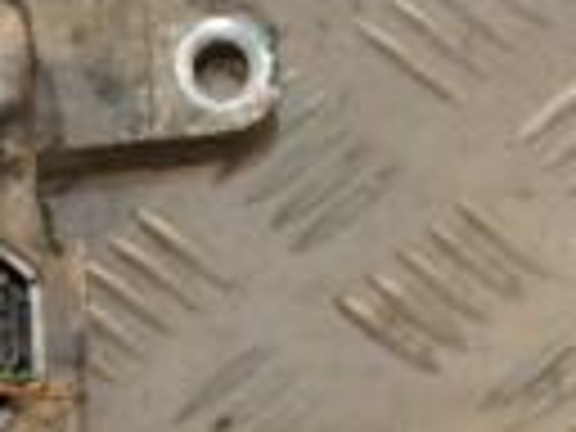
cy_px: 274
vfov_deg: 5.3
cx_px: -198
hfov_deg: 6.9
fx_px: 4709
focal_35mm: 283
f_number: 4.8
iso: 800
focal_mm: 42
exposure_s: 1/200
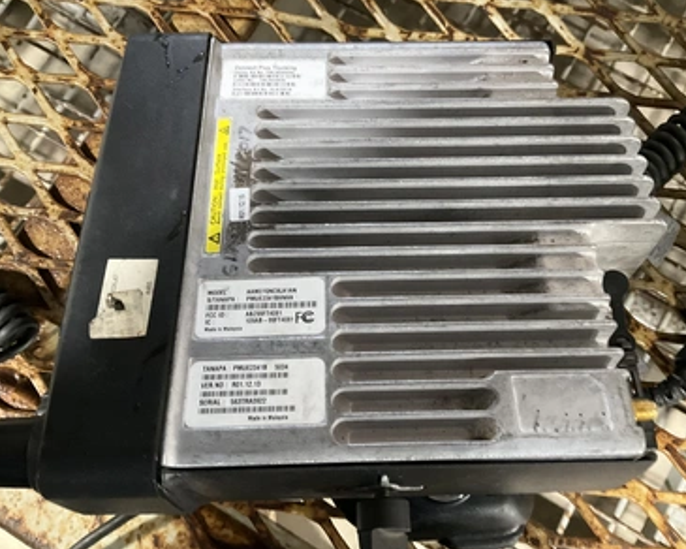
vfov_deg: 47.1
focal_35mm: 31
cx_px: 361
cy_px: 271
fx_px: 629
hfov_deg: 57.1
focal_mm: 3
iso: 400
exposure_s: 1/30
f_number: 1.8
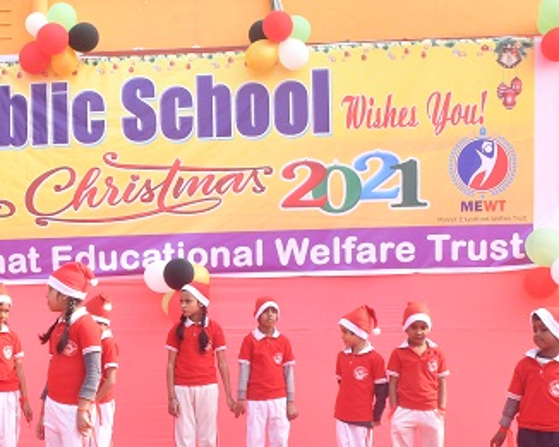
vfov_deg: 20.0
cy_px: 343
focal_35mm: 76
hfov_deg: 24.3
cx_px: 51
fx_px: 1258
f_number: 16
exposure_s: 1/80
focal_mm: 22
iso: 400
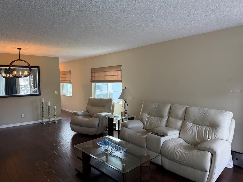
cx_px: 122
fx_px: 168
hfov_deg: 71.6
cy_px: 91
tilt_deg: -4.4
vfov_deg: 56.8
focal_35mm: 24
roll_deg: +1.3
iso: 200
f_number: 1.78
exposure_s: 1/175
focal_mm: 6.76
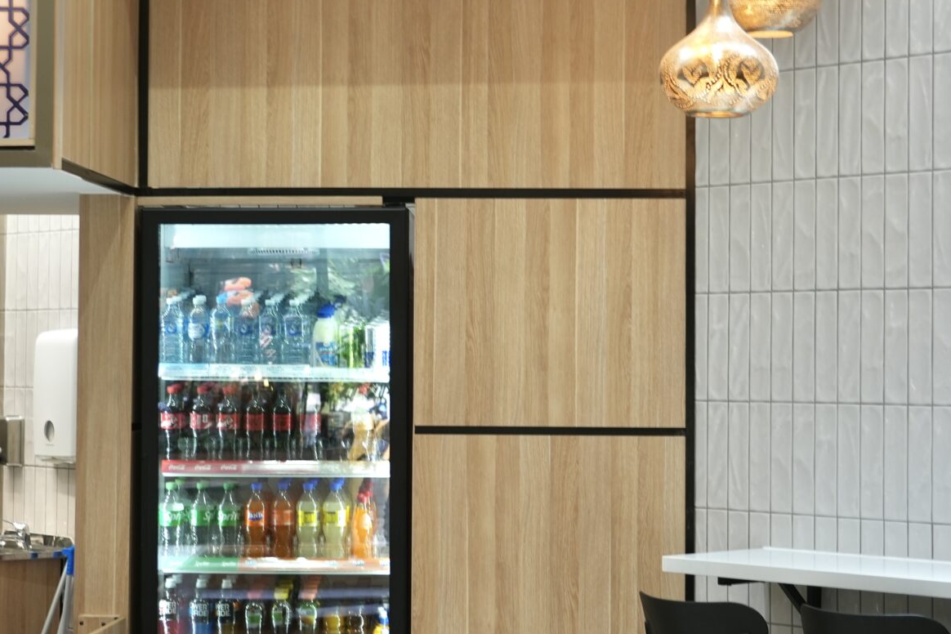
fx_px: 2324
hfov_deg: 23.1
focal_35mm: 88
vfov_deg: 15.5
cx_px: 478
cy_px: 298
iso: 200
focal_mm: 40
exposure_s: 1/40
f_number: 4
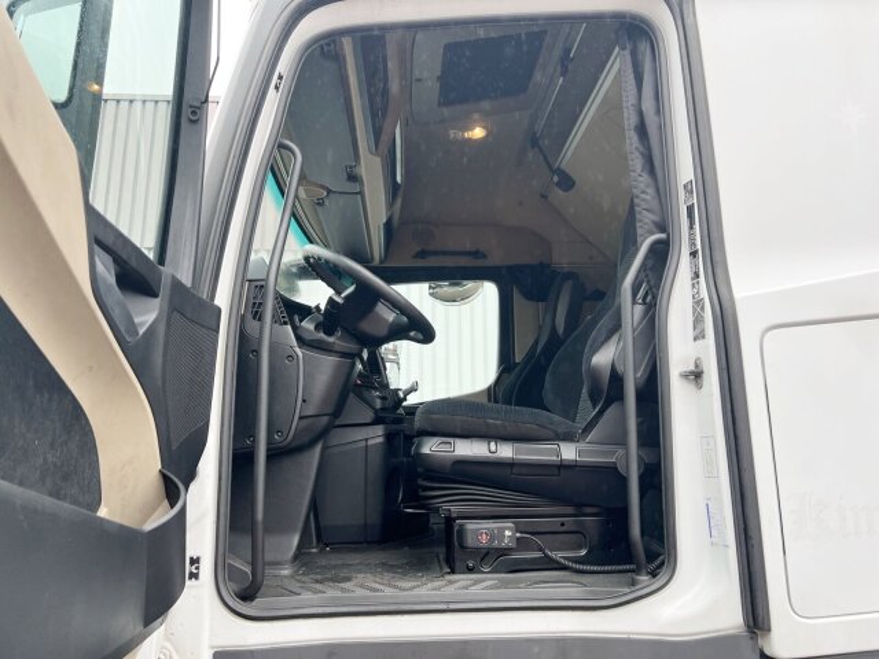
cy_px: 330
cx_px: 440
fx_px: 660
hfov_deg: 67.3
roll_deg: +0.4
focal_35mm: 26
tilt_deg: +13.5
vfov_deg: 53.1
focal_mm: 5.7
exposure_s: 1/200
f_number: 1.5
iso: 50
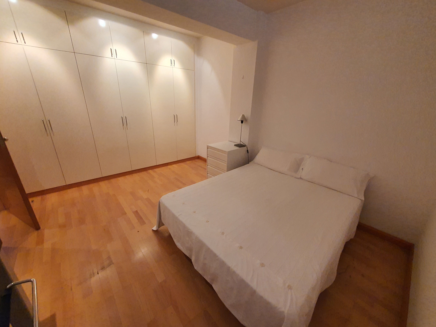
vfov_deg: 89.9
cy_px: 164
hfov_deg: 106.2
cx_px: 218
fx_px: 164
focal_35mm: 13
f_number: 2.2
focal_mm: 1.8
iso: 320
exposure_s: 1/50
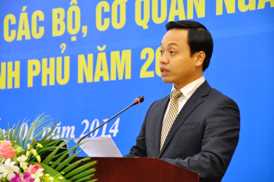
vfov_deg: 10.1
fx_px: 1026
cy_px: 91
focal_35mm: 135
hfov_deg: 15.2
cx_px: 137
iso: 800
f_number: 5.3
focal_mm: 90
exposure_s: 1/15
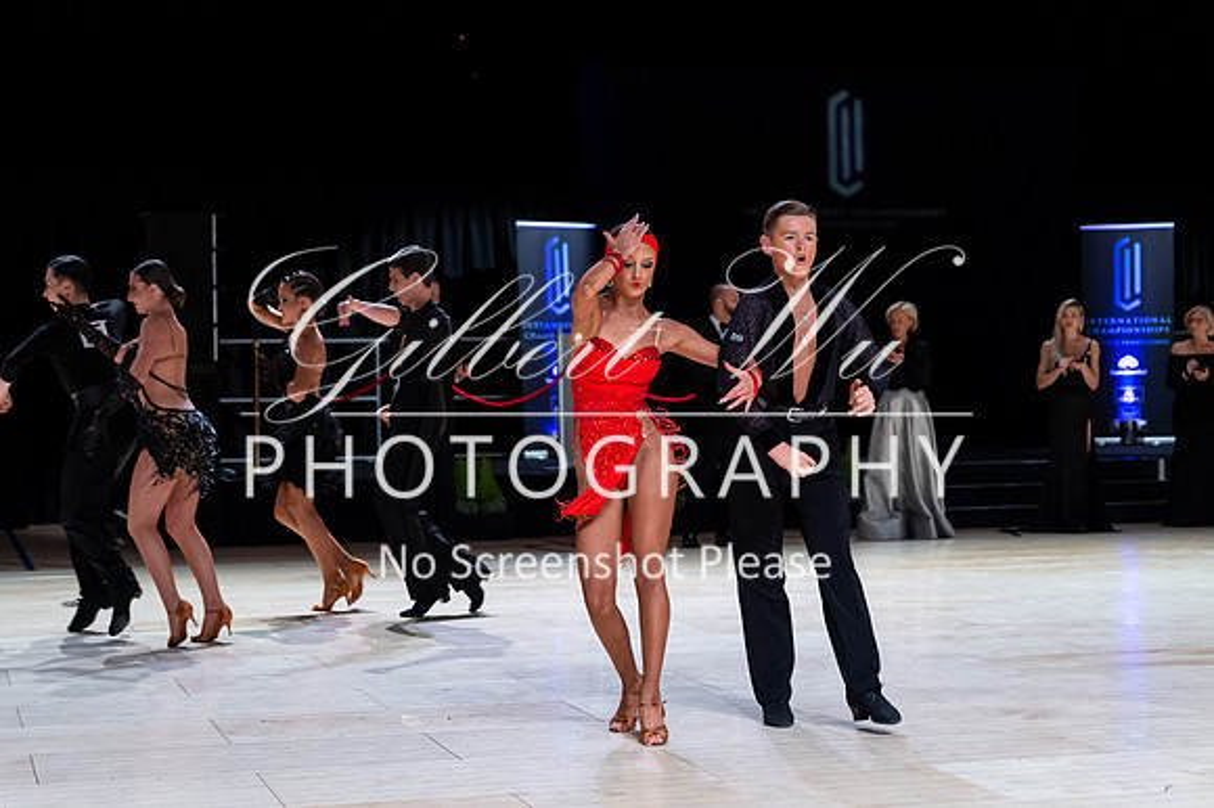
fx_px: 2329
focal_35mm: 69
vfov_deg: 19.7
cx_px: 606
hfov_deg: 29.2
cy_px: 401
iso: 3200
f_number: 3.2
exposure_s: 1/400
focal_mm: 60
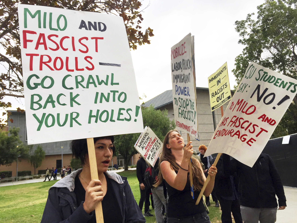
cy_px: 112
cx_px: 148
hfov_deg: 61.7
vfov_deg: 48.2
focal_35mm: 29
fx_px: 249
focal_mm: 4.15
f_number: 2.2
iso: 32
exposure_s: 1/599
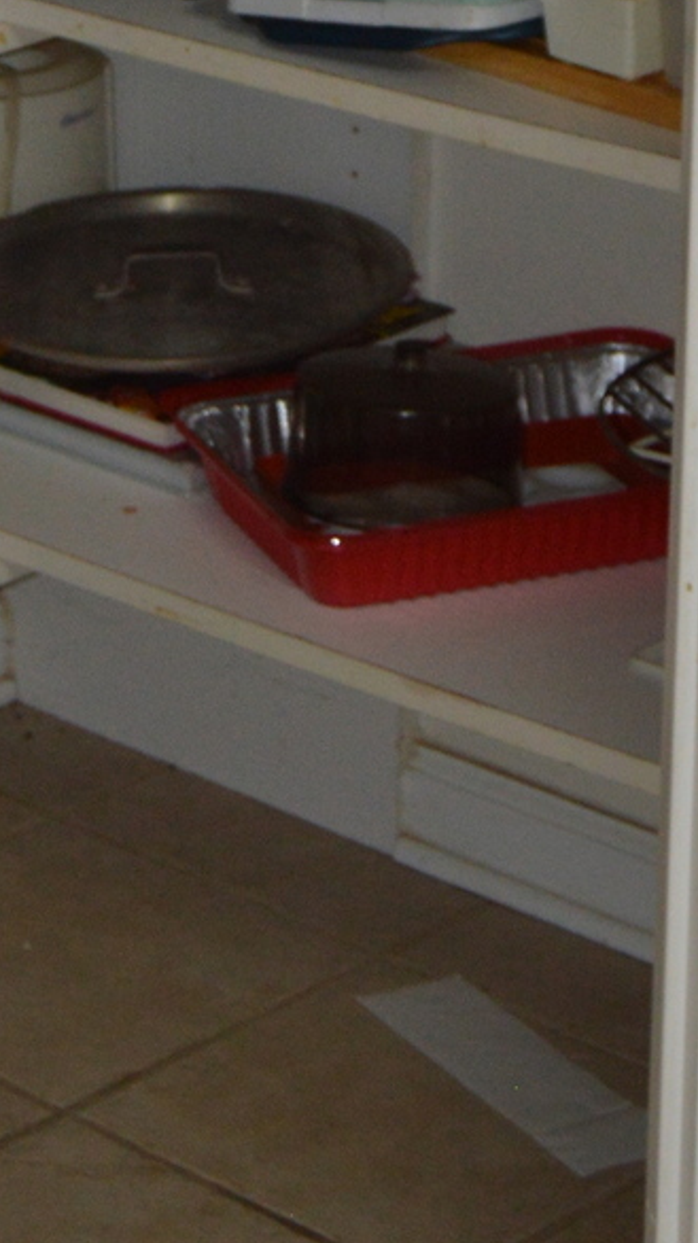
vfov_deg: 14.3
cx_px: -74
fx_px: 4681
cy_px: -505
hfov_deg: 8.5
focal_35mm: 142
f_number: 3.8
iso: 560
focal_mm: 23
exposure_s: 1/60
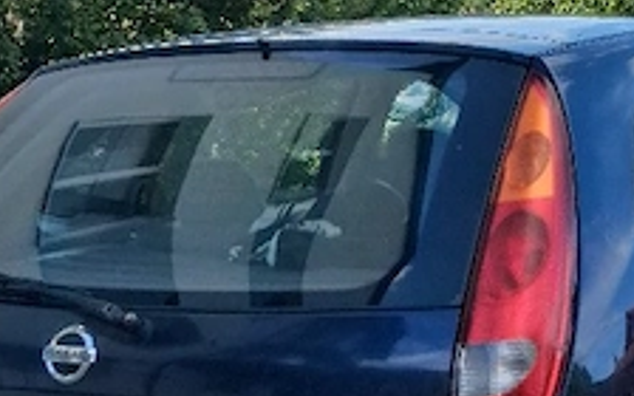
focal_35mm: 102
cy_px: 57
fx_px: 1762
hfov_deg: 20.2
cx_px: 490
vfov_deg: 12.7
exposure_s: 1/345
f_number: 1.8
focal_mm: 4
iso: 25
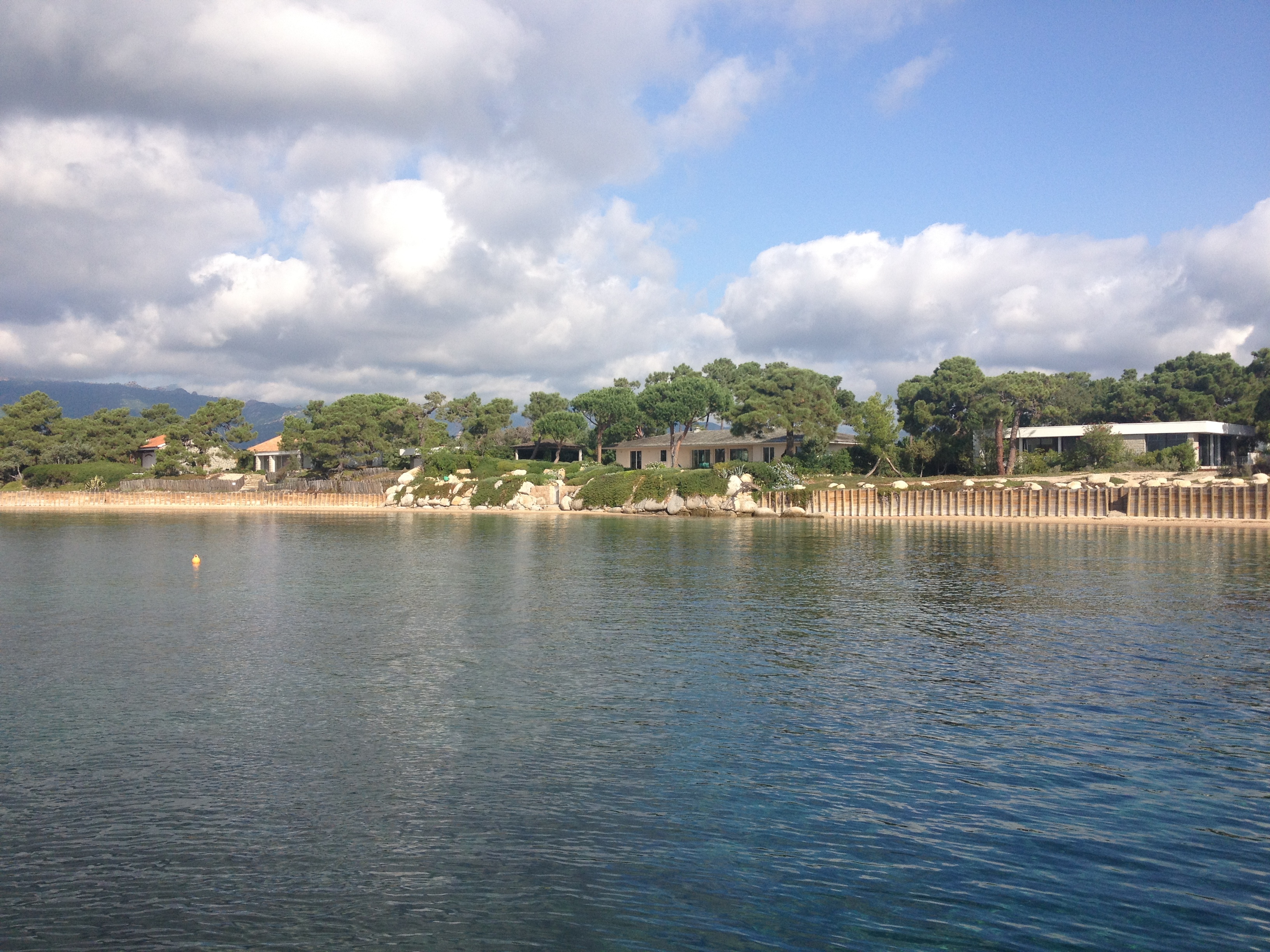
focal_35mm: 35
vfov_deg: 40.7
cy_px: 476
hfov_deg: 52.6
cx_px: 635
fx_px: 1284
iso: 64
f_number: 2.4
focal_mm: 4.28
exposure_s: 1/1623
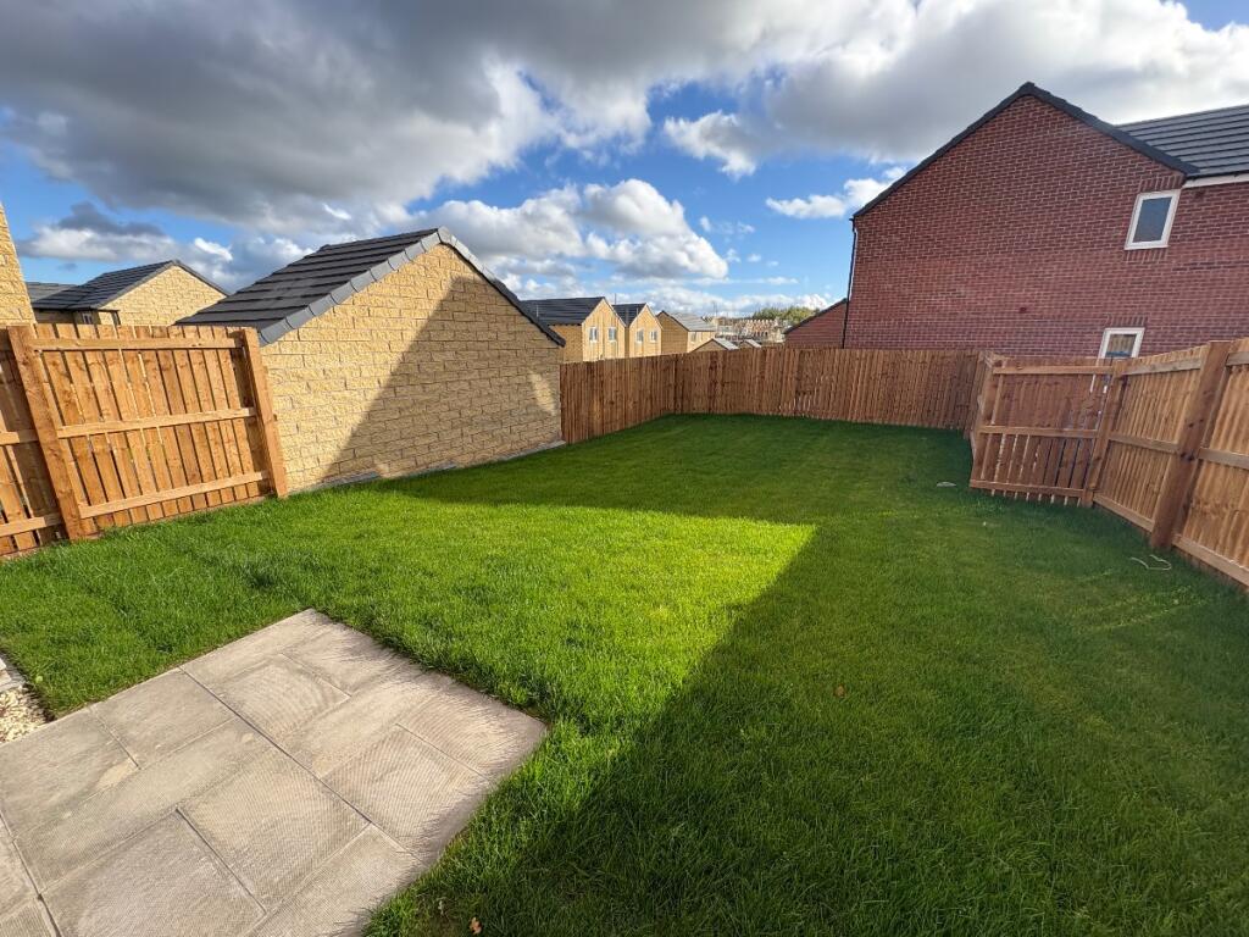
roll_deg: +0.2
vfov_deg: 85.7
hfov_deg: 102.1
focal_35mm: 14
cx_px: 624
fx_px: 505
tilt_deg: -14.3
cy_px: 468
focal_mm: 2.22
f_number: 2.2
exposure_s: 1/921
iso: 64
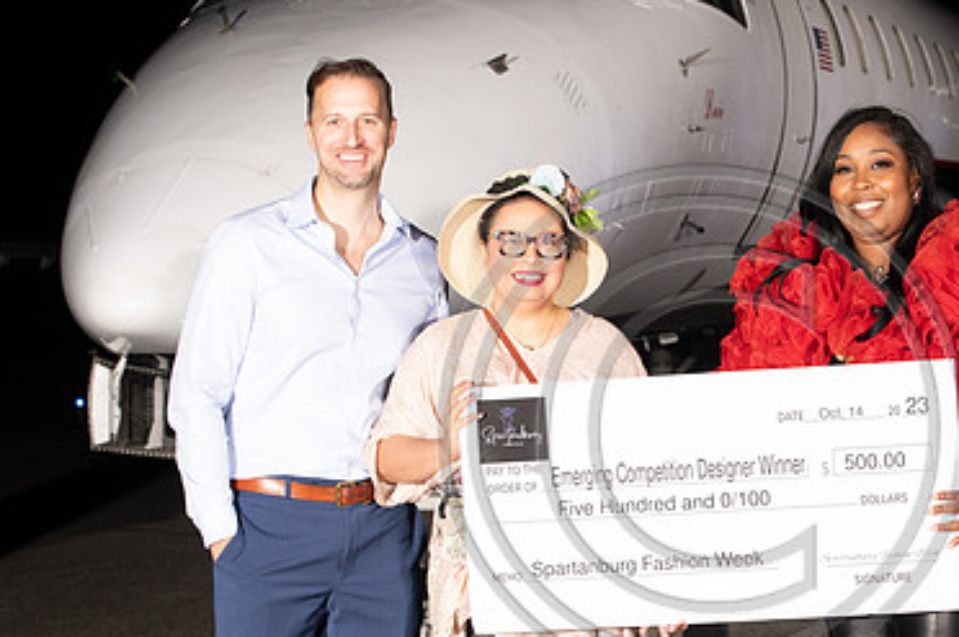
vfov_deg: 11.7
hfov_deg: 17.4
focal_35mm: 117
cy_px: 428
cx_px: 701
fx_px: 3113
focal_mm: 75
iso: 1000
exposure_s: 1/200
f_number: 6.3
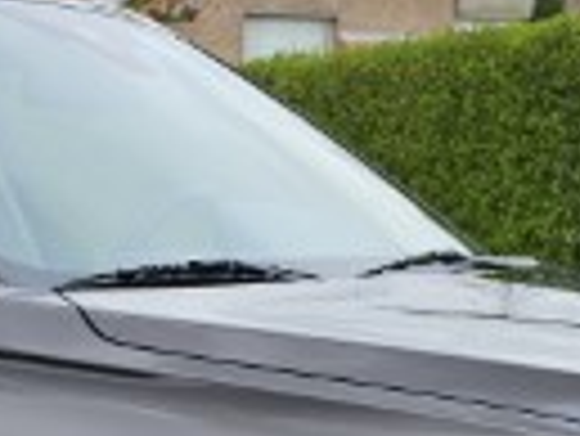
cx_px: 130
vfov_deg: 12.1
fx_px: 1912
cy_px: 742
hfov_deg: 17.1
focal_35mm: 114
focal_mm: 6.3
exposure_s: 1/311
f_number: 1.7
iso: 10
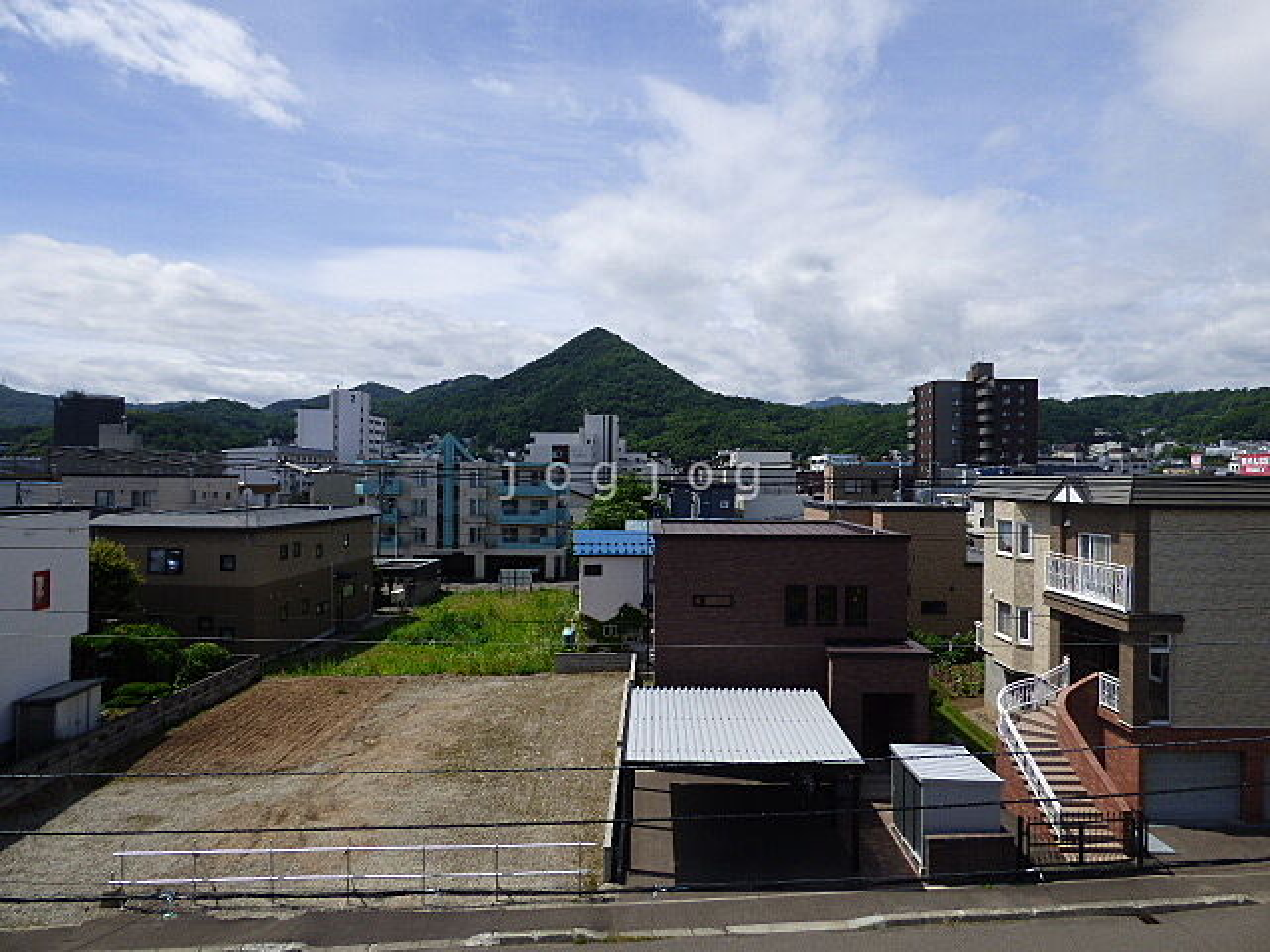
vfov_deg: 66.0
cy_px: 476
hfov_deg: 81.7
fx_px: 734
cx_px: 635
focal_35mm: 20
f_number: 4
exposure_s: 1/1600
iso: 100
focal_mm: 3.58
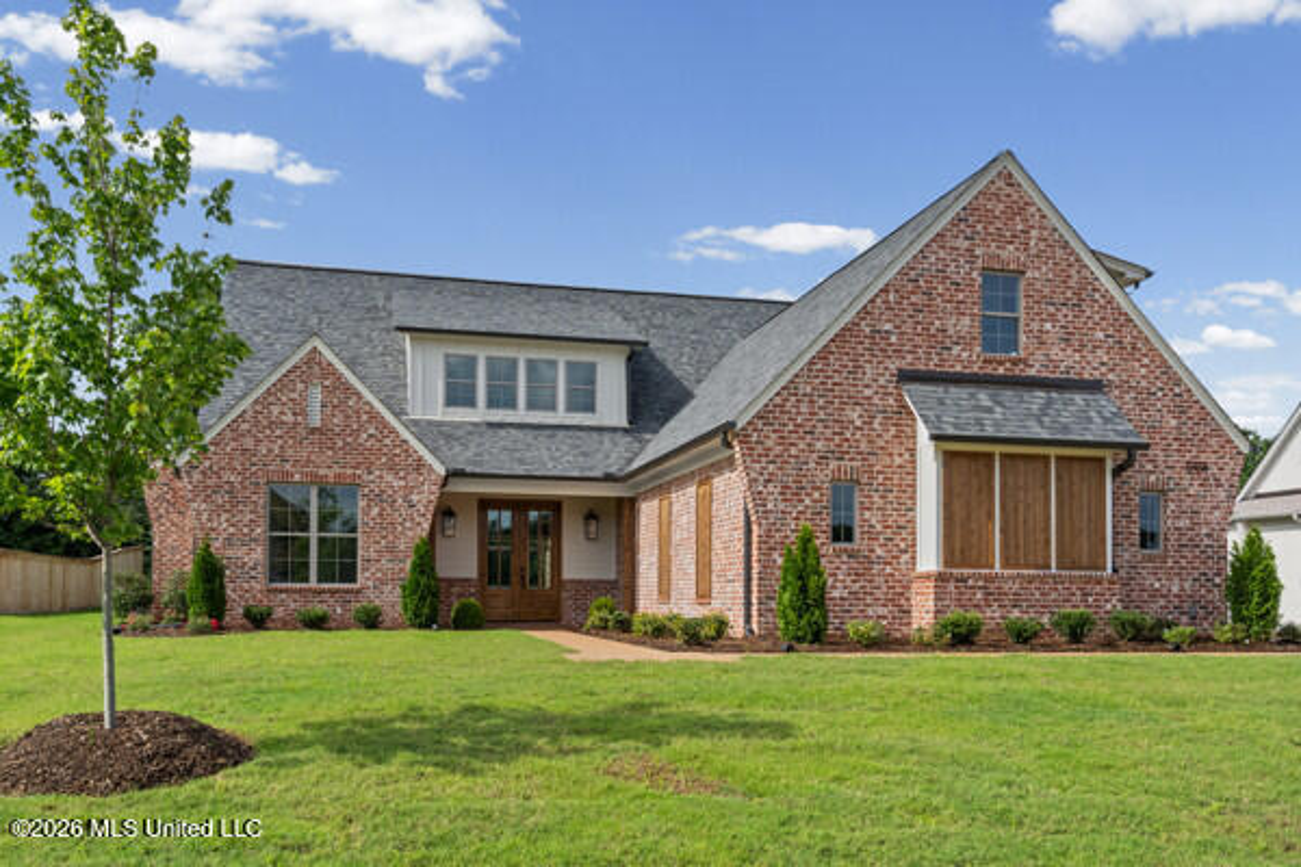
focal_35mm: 29
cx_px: 650
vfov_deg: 45.0
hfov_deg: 63.7
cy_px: 434
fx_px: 1048
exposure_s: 1/800
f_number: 9
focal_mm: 29
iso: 800
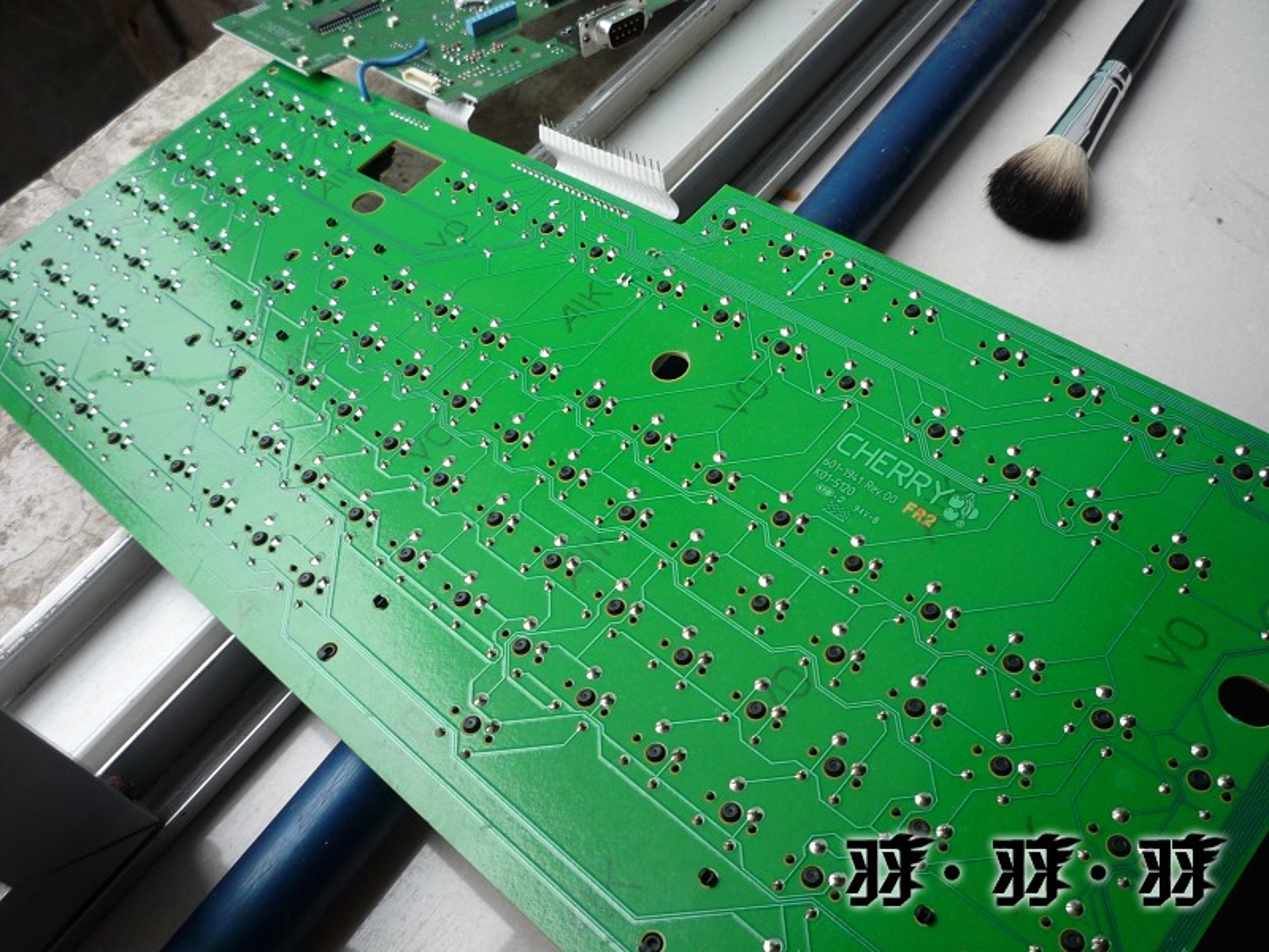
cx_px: 634
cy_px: 476
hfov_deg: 56.8
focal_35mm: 32
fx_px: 1173
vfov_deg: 44.2
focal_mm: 5.2
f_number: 3.3
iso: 100
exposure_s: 1/50
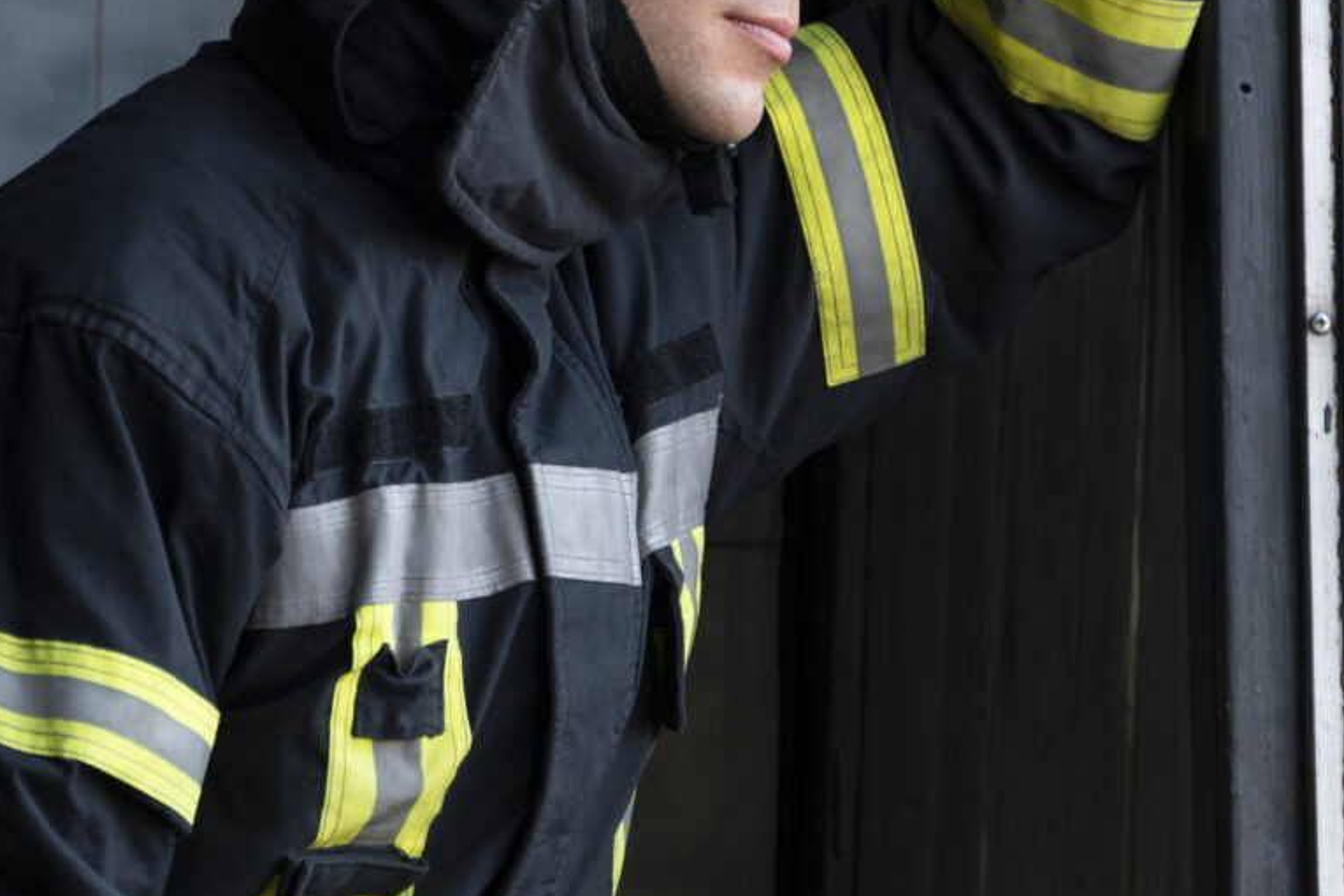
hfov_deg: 9.3
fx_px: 8250
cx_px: 696
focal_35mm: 221
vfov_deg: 6.2
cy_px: 731
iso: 500
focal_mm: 66
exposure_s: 1/500
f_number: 2.8
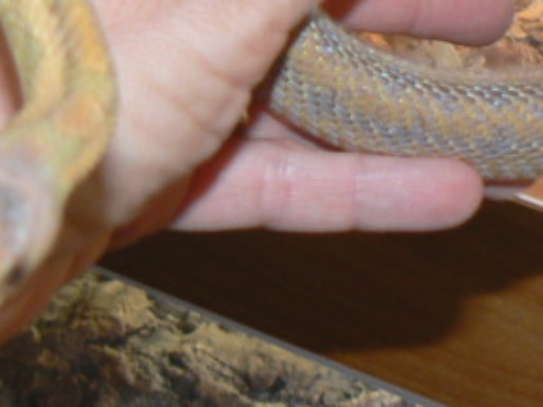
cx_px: 290
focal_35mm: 125
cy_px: 98
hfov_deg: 15.8
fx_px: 1961
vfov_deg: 11.8
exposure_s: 1/30
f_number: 2.8
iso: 100
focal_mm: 6
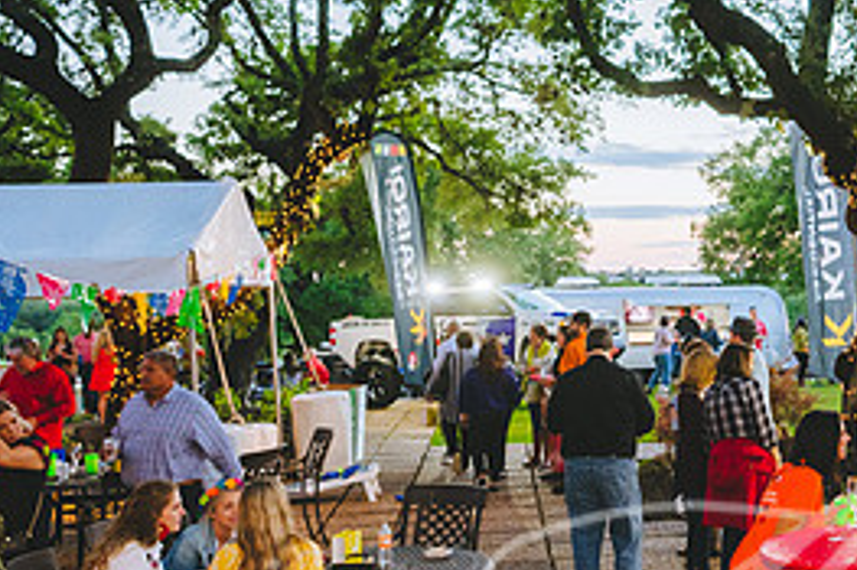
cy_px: 262
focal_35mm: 53
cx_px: 805
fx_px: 1261
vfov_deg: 25.5
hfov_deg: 34.9
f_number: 3.5
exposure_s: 1/80
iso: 800
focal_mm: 24
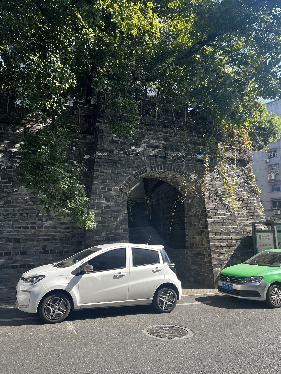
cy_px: 187
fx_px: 281
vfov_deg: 67.3
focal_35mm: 26
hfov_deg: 53.1
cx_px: 140
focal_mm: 5.1
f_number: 1.6
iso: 50
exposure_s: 1/727
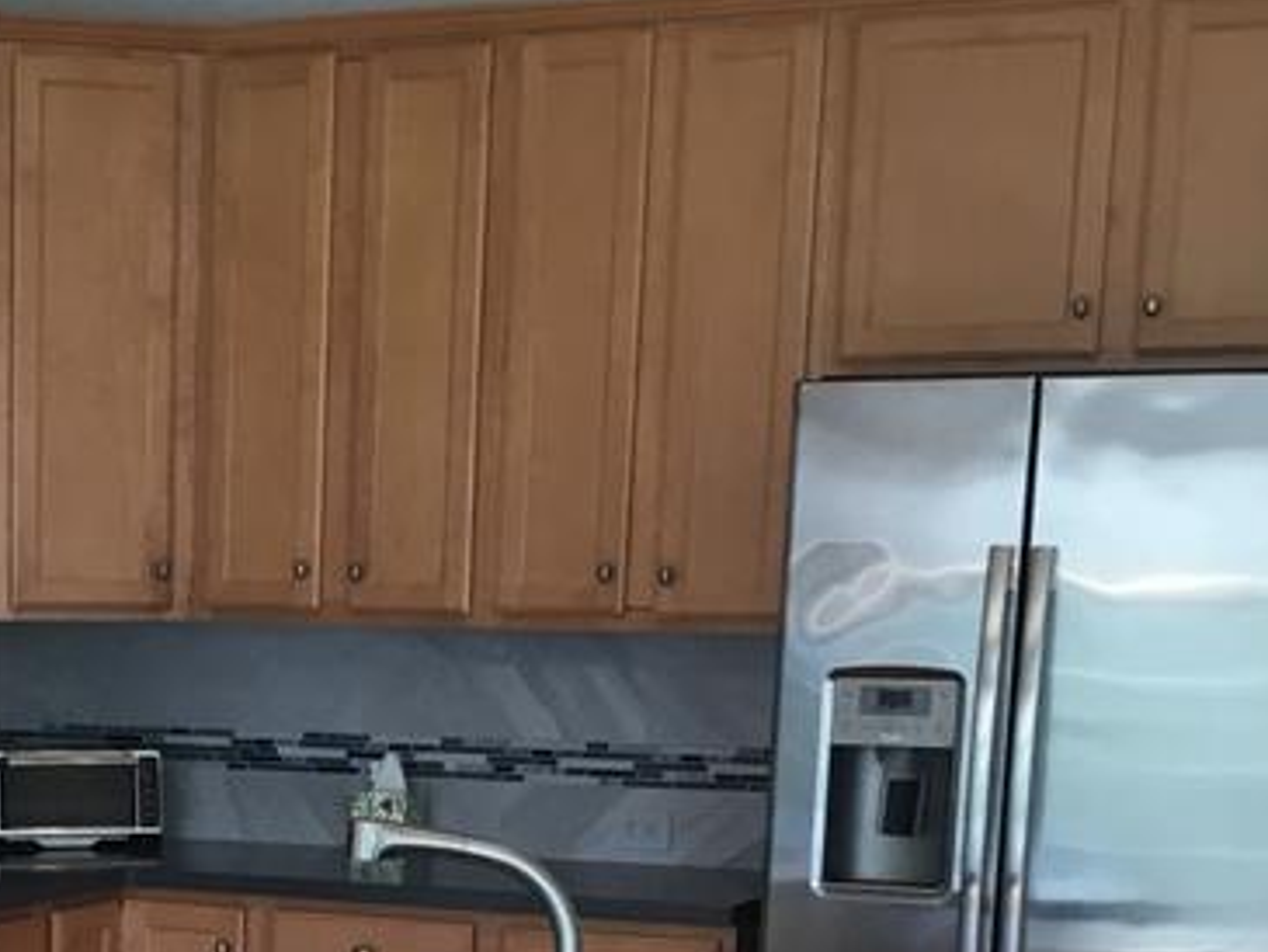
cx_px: 83
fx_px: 3188
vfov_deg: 16.3
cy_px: 1150
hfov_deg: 21.9
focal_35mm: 87
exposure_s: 1/30
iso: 25
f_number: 2.4
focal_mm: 3.3
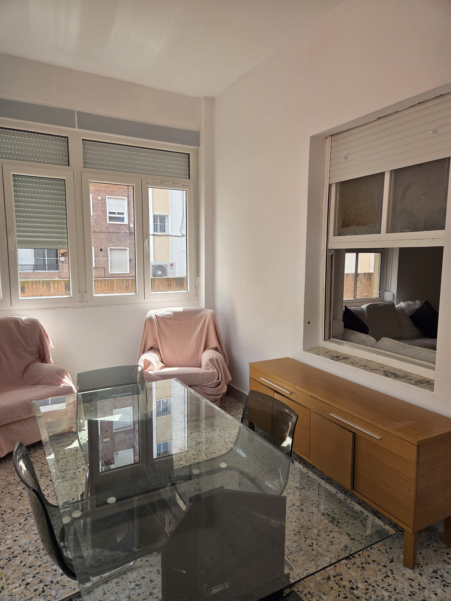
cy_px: 300
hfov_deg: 58.9
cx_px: 226
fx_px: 400
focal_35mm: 23
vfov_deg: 73.9
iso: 50
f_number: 1.8
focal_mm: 5.4
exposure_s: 1/359
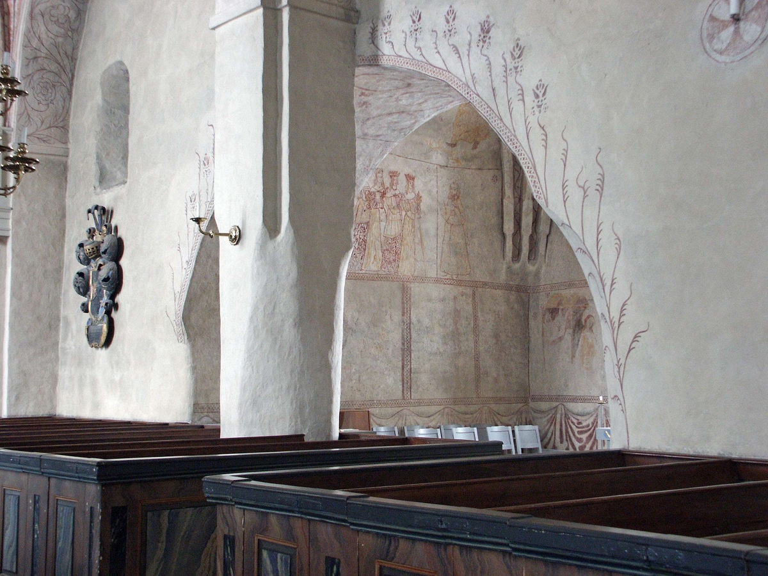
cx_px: 384
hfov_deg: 38.9
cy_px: 288
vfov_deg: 29.7
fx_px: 1087
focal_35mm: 49
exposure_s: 1/6
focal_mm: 12.79
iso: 200
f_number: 3.5
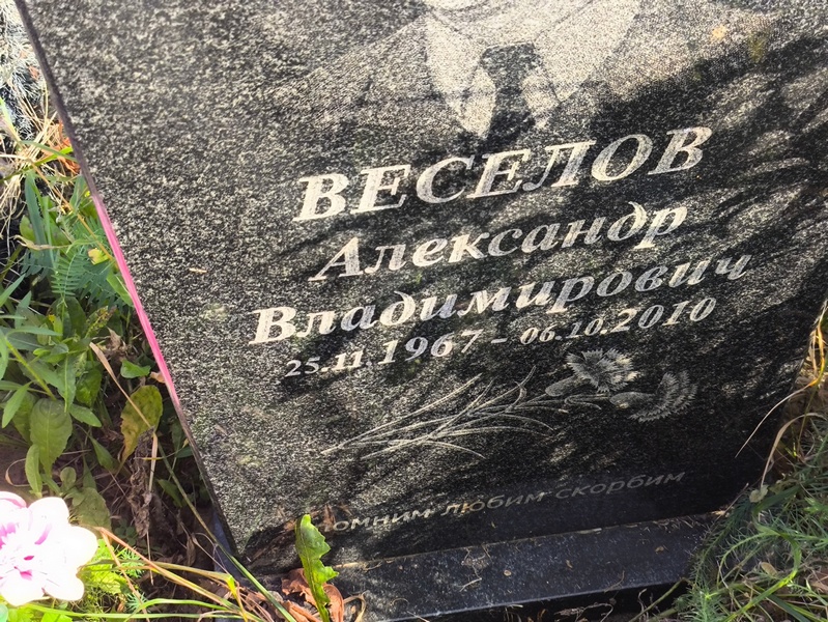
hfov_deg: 38.2
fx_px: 1197
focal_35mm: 50
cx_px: 414
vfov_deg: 29.1
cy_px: 311
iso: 50
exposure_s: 1/315
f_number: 1.7
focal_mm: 4.71
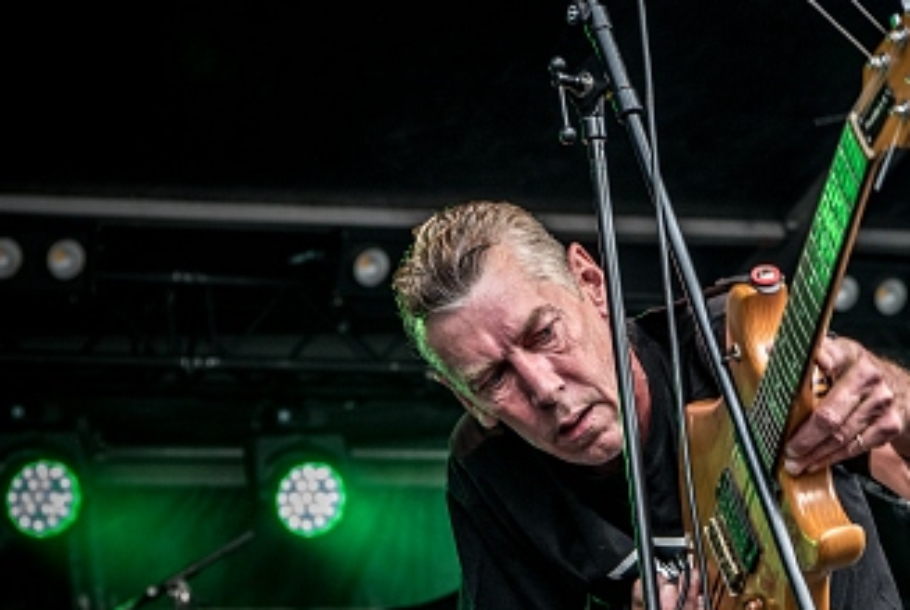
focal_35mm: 154
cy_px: 352
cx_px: 651
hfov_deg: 13.3
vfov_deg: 8.9
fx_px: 3898
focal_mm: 70
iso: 500
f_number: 5.6
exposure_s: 1/125
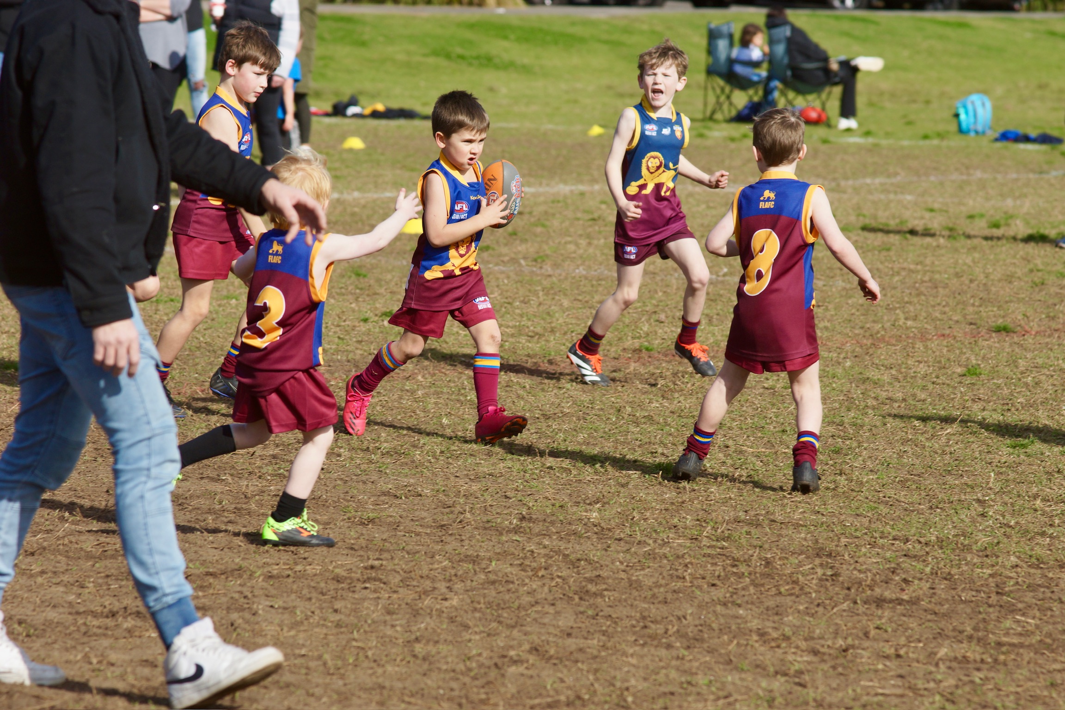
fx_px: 6212
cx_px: 532
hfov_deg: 9.8
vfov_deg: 6.5
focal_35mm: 210
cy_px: 355
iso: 100
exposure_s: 1/500
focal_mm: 140
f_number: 5.6
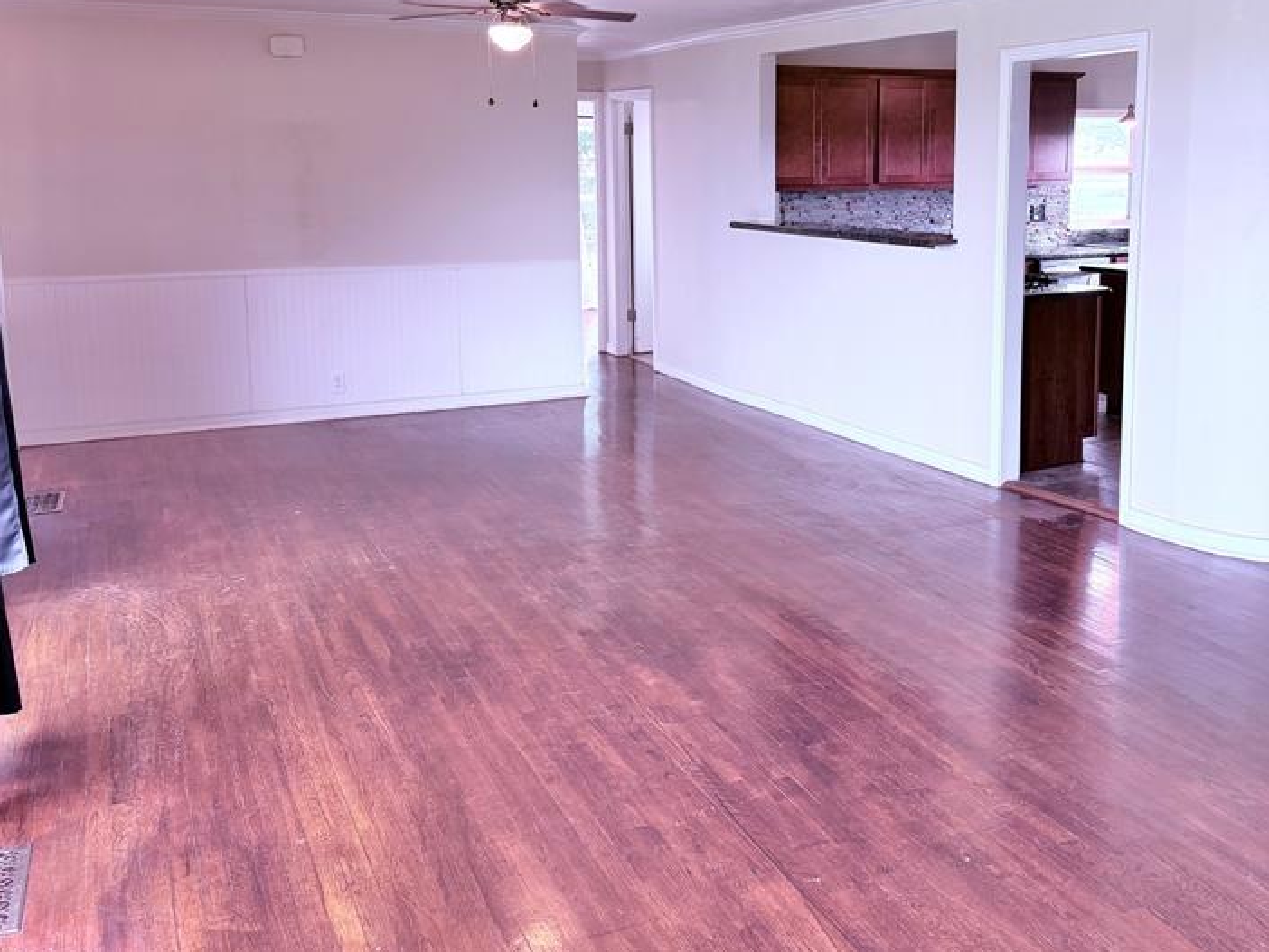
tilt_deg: -8.1
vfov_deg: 40.3
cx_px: 779
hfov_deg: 52.1
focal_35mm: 35
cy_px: 327
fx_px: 1284
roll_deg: -0.2
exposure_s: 1/120
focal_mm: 6.76
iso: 250
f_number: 1.78
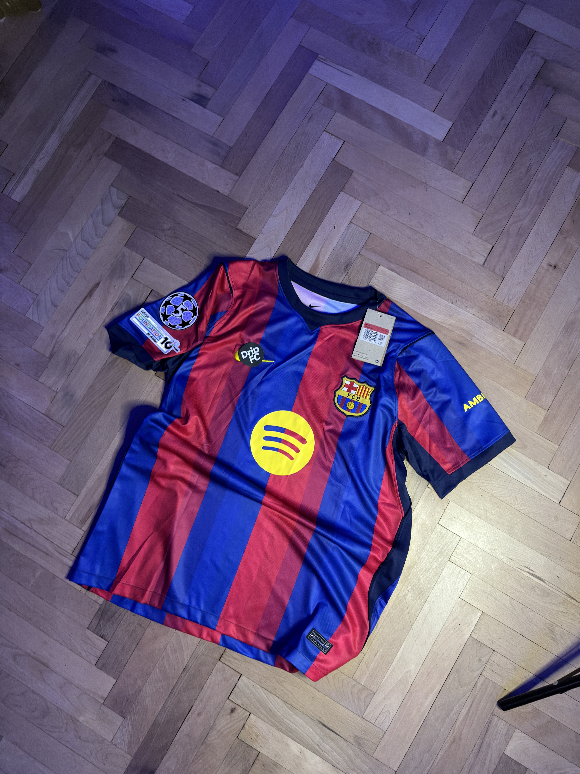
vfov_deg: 71.6
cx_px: 290
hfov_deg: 56.8
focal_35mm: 24
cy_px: 387
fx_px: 536
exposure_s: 1/25
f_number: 1.78
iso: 640
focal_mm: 6.76
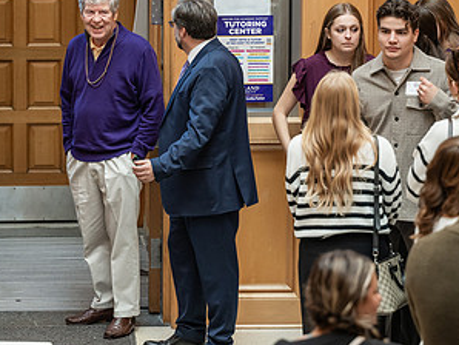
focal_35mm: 215
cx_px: 128
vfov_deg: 6.9
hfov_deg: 9.2
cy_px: 130
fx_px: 2853
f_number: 3.2
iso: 1600
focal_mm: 115
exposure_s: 1/250
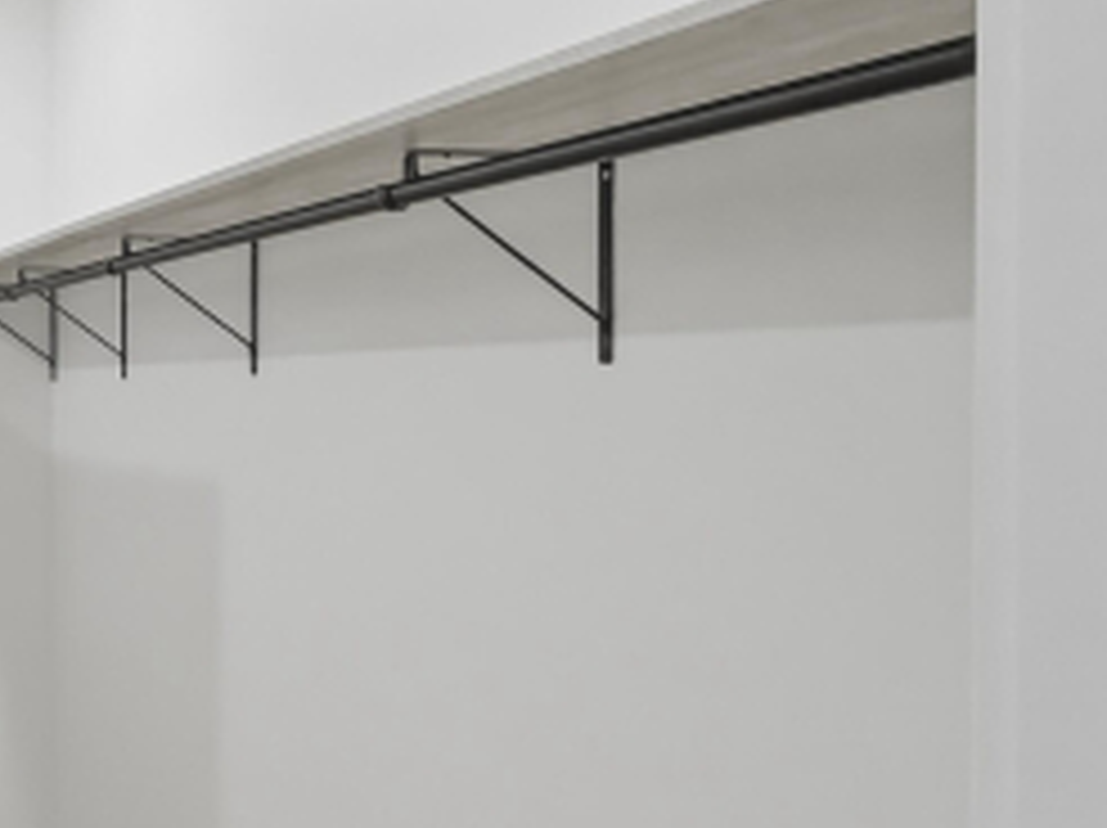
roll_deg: -0.4
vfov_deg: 37.4
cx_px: -349
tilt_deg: -5.2
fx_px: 1214
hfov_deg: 34.1
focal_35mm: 38
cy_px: 531
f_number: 2.2
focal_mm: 2.2
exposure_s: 1/120
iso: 160
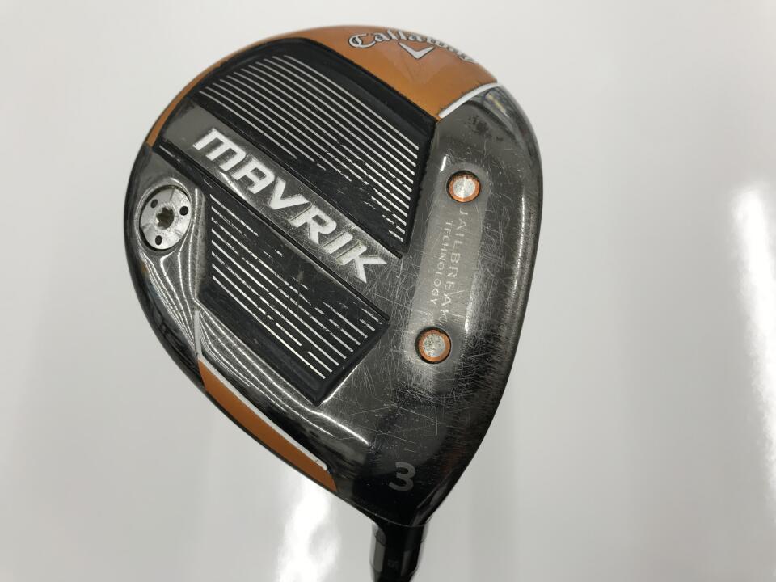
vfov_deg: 49.7
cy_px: 291
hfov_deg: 63.4
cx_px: 388
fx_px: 628
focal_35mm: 28
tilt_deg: -69.8
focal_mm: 3.99
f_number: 1.8
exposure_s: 1/120
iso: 40
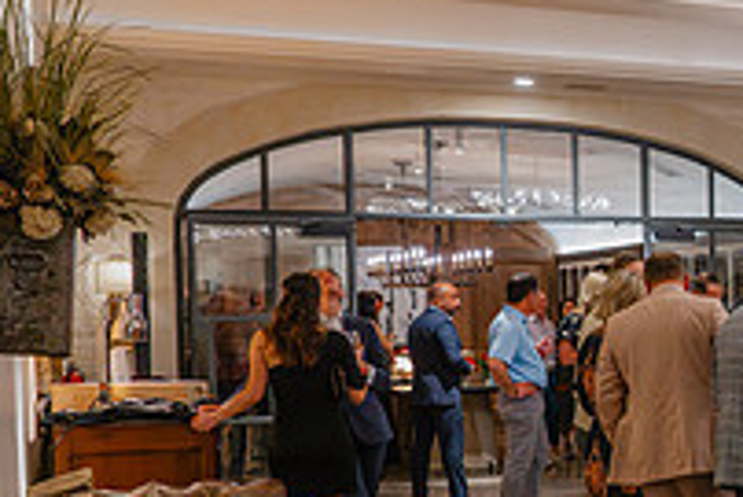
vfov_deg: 19.6
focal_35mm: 69
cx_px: 953
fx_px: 1425
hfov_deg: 25.4
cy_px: 366
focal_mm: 24
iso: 4000
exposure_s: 1/125
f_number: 3.5
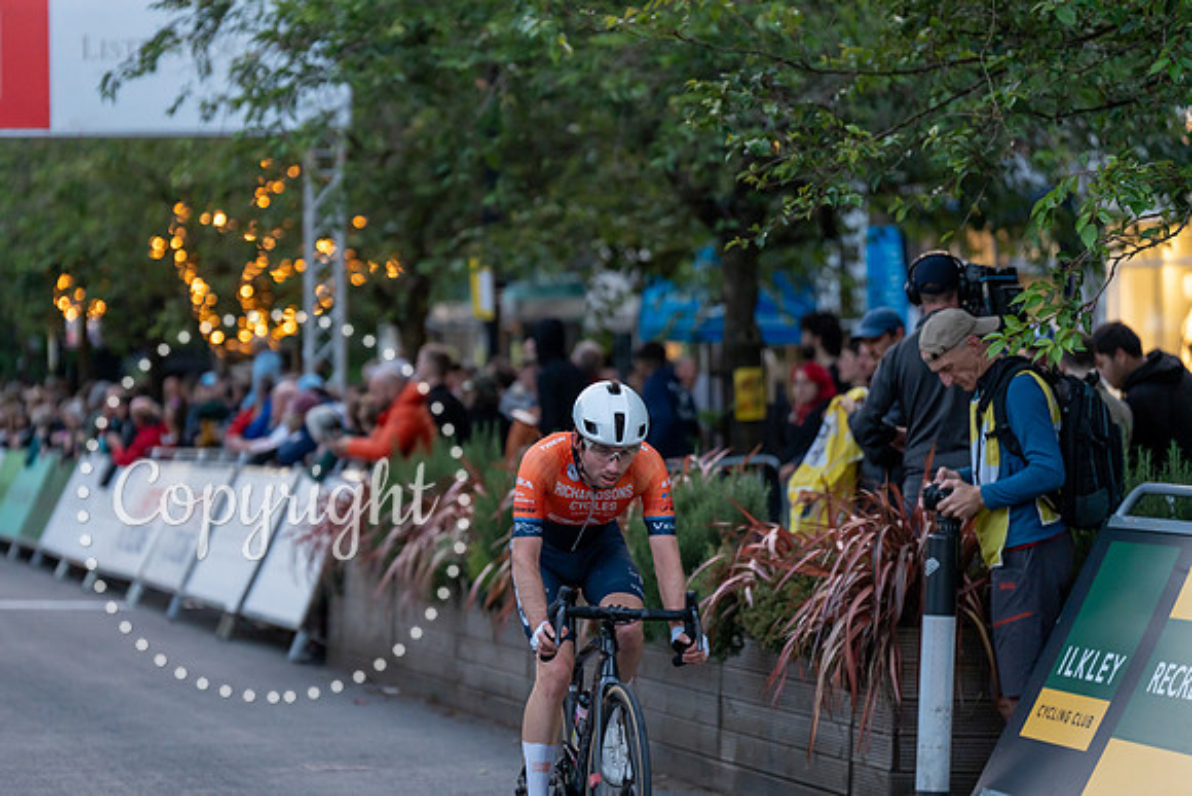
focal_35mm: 136
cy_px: 398
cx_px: 596
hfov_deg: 15.1
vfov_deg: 10.1
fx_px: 4504
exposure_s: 1/1000
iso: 3200
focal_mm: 136
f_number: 2.8
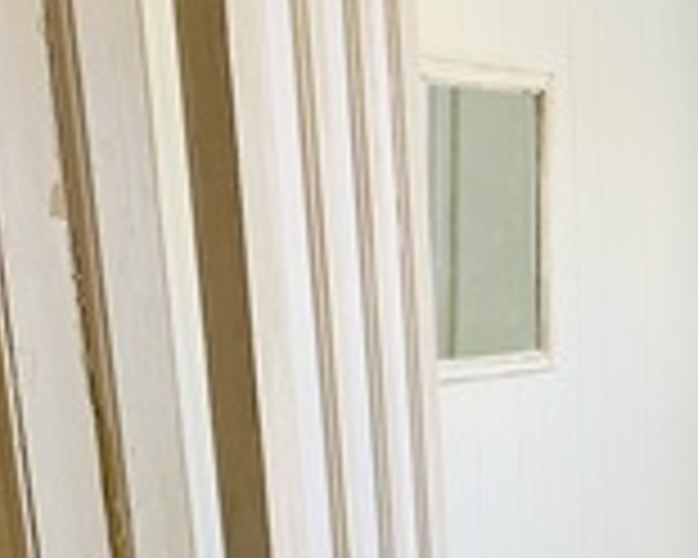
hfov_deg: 23.2
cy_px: 882
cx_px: 480
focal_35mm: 82
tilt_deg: -16.8
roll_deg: +3.9
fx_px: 1694
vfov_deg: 16.7
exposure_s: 1/60
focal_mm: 4.25
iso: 125
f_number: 1.8
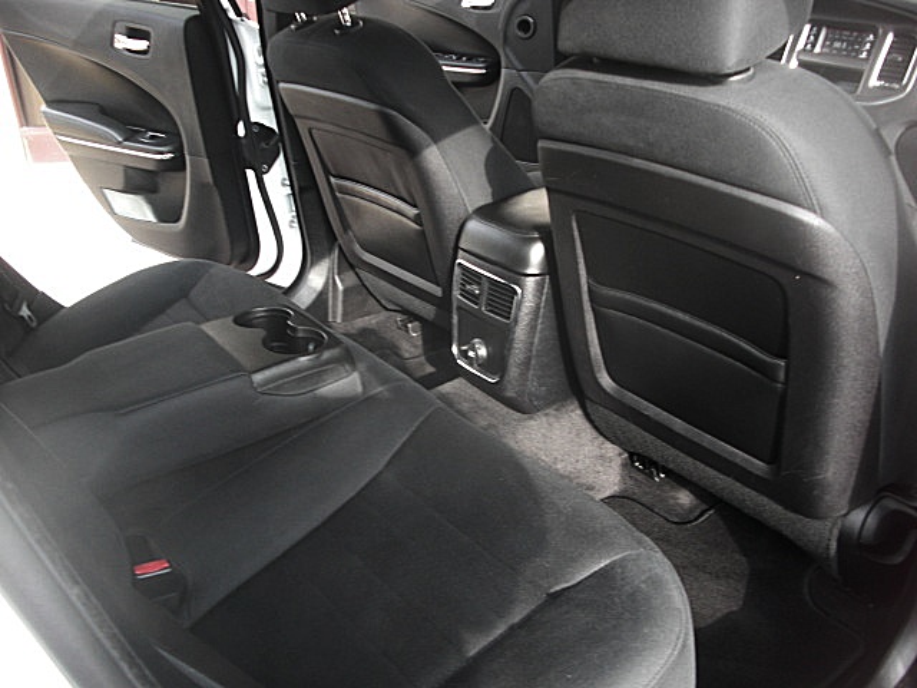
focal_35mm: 36
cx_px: 458
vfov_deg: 39.7
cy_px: 344
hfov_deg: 51.4
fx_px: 954
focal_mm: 6.3
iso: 100
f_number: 2.8
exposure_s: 1/60
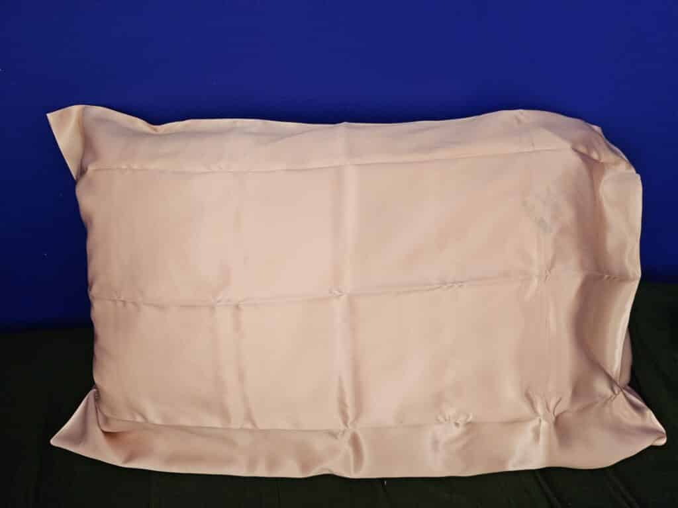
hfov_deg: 73.9
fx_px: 450
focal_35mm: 23
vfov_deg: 58.9
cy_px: 254
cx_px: 339
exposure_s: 1/120
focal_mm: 6.3
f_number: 1.7
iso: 800
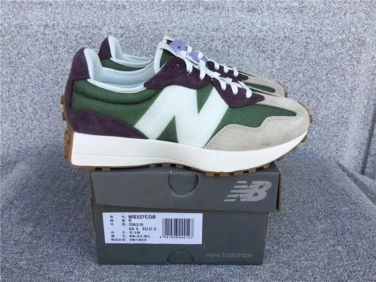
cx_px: 188
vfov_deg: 45.4
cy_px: 141
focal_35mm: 31
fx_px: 337
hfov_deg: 58.4
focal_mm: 3.3
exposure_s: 1/256
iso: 25
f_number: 2.4
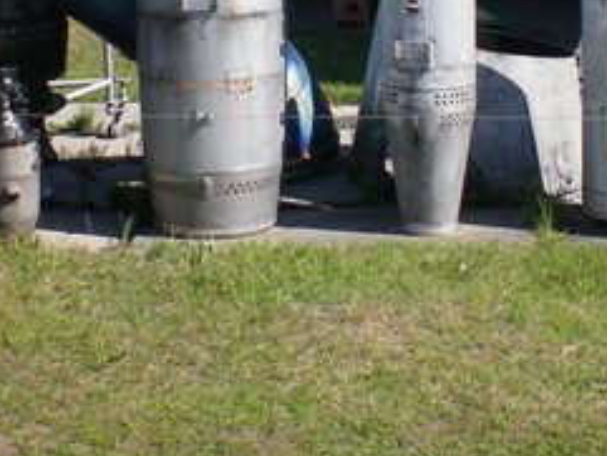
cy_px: 0
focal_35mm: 101
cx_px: 458
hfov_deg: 19.3
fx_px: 1772
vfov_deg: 14.4
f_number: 4.6
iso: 64
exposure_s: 1/400
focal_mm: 6.3
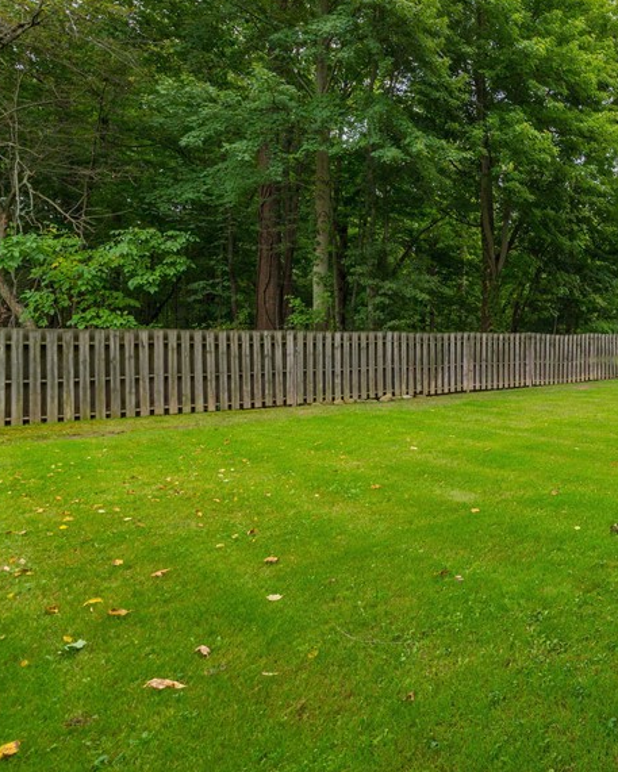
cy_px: 341
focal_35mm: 25
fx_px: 571
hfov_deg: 45.3
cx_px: 652
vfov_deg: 67.9
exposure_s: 1/100
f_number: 8
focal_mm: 14
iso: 200
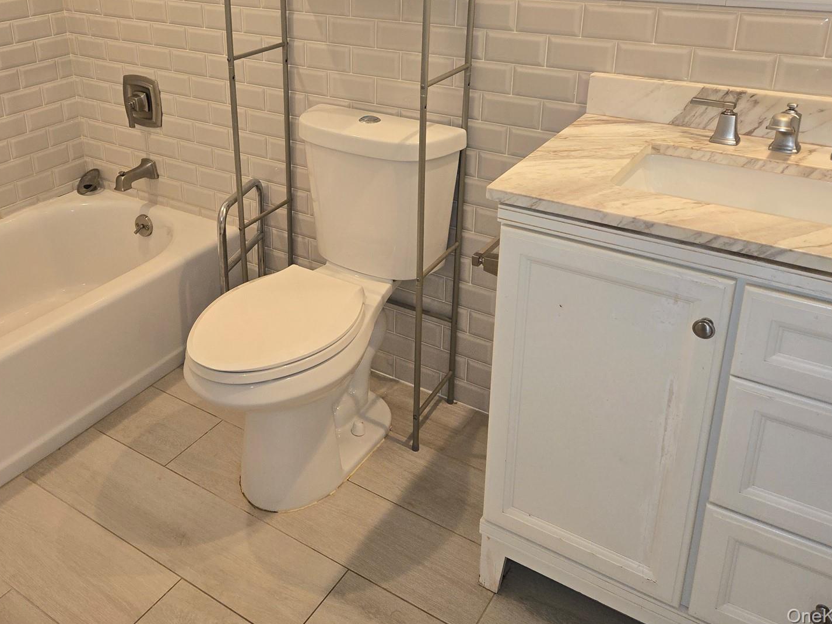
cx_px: 308
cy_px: 182
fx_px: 793
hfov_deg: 54.7
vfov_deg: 42.1
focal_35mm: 33
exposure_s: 1/60
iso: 80
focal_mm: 5.4
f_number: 1.8
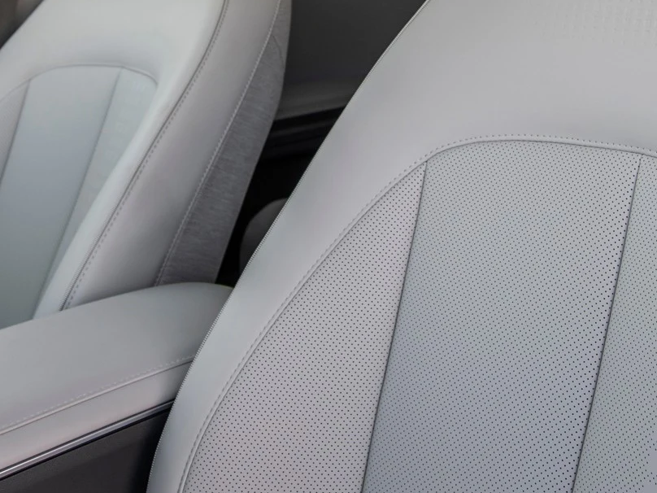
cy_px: -146
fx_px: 949
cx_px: 394
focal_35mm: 50
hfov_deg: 38.0
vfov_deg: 25.2
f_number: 5
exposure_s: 1/50
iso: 64
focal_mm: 14
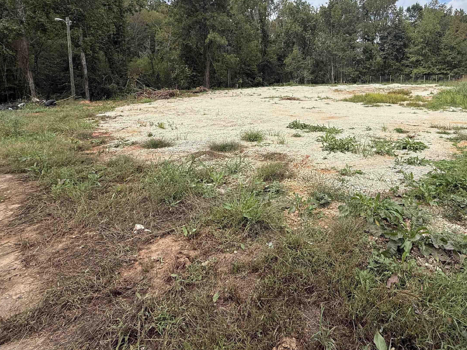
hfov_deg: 80.2
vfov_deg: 64.3
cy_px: 116
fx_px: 270
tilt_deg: -5.5
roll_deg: -0.8
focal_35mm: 20
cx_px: 293
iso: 50
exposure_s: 1/1105
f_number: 2.2
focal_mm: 2.22
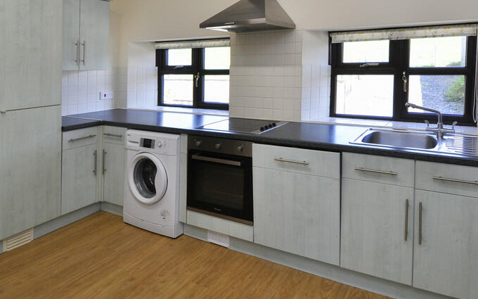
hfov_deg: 75.8
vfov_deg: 51.6
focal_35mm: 23
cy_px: 90
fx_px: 300
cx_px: 299
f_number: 5.6
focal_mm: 10
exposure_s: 1/125
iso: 400
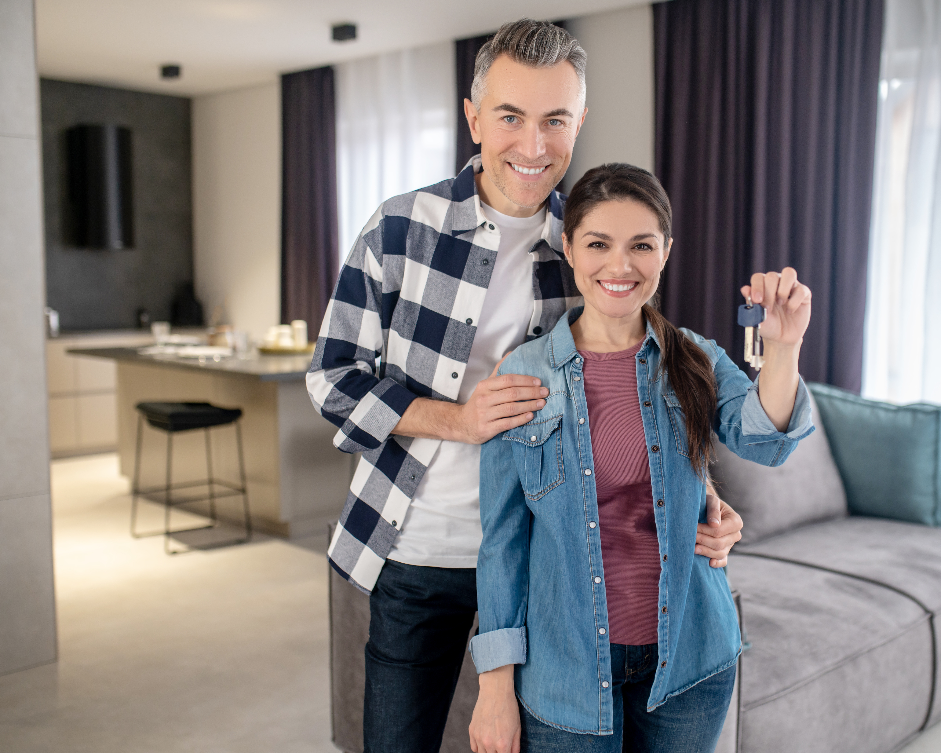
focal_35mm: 40
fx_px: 1114
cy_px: 375
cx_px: 553
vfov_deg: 37.3
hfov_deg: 45.6
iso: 640
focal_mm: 35
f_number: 2.2
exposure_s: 1/200
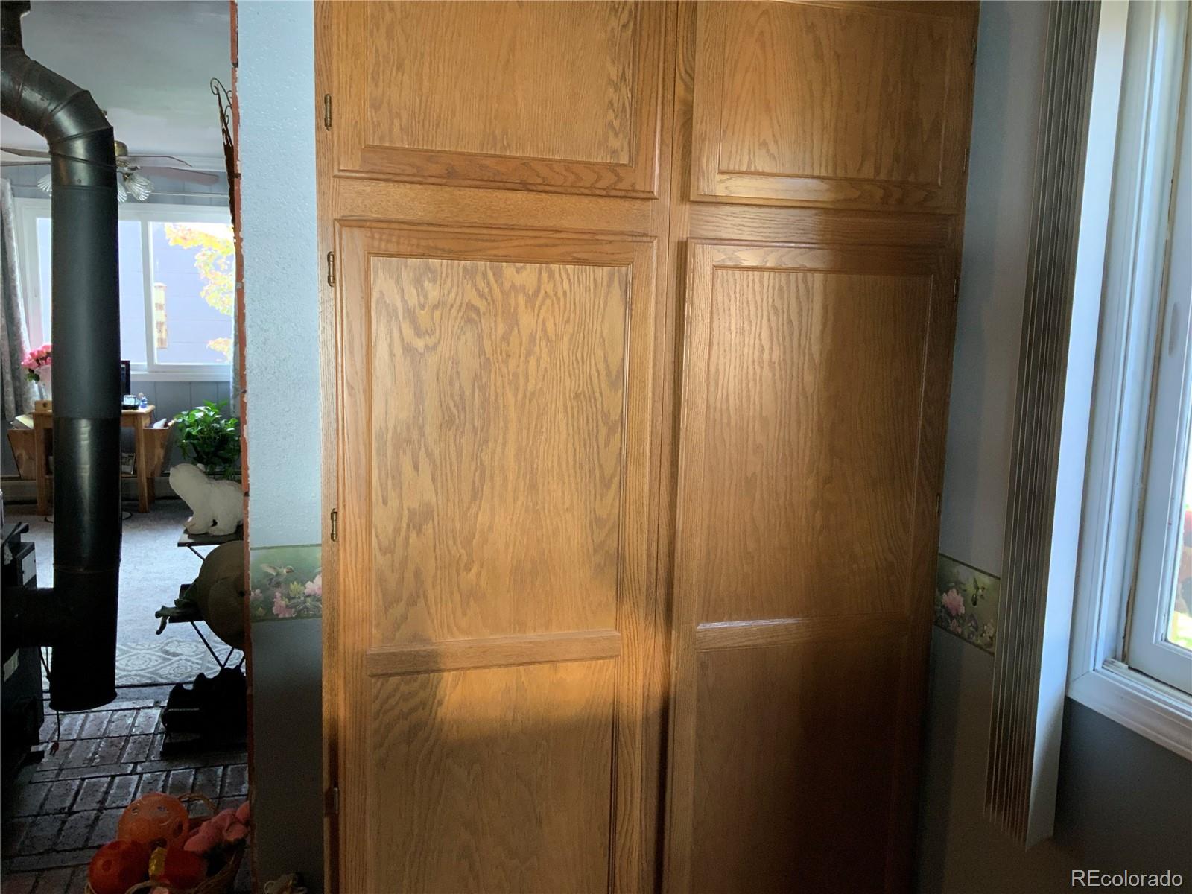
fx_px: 999
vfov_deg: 48.2
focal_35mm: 29
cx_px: 596
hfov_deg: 61.7
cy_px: 447
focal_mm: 3
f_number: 1.8
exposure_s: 1/60
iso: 250
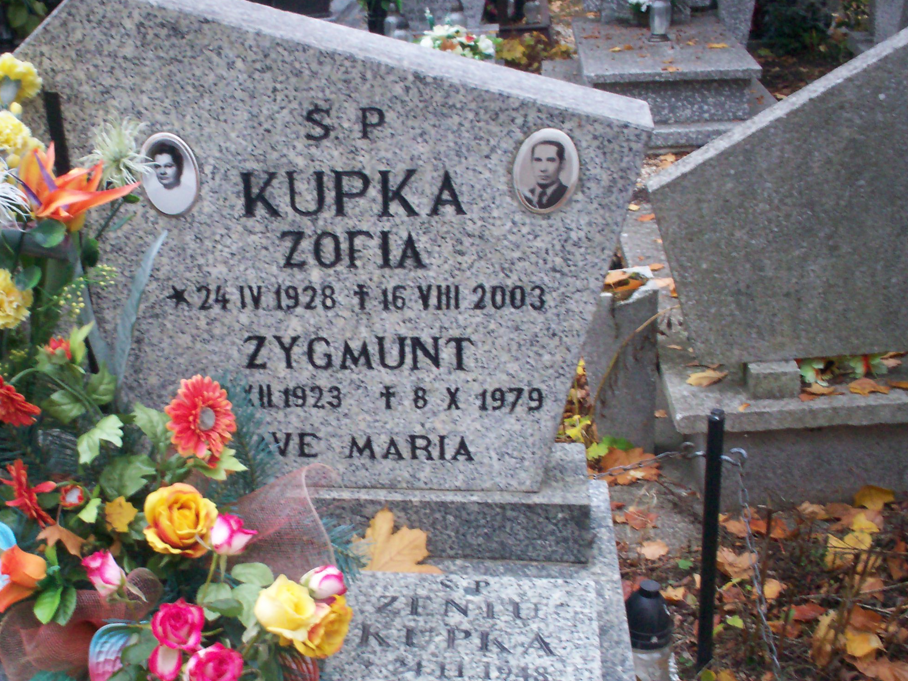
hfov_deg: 40.1
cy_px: 403
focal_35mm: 47
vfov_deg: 30.8
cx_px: 336
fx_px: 1233
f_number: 4.5
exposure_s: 1/9.72
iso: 200
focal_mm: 6
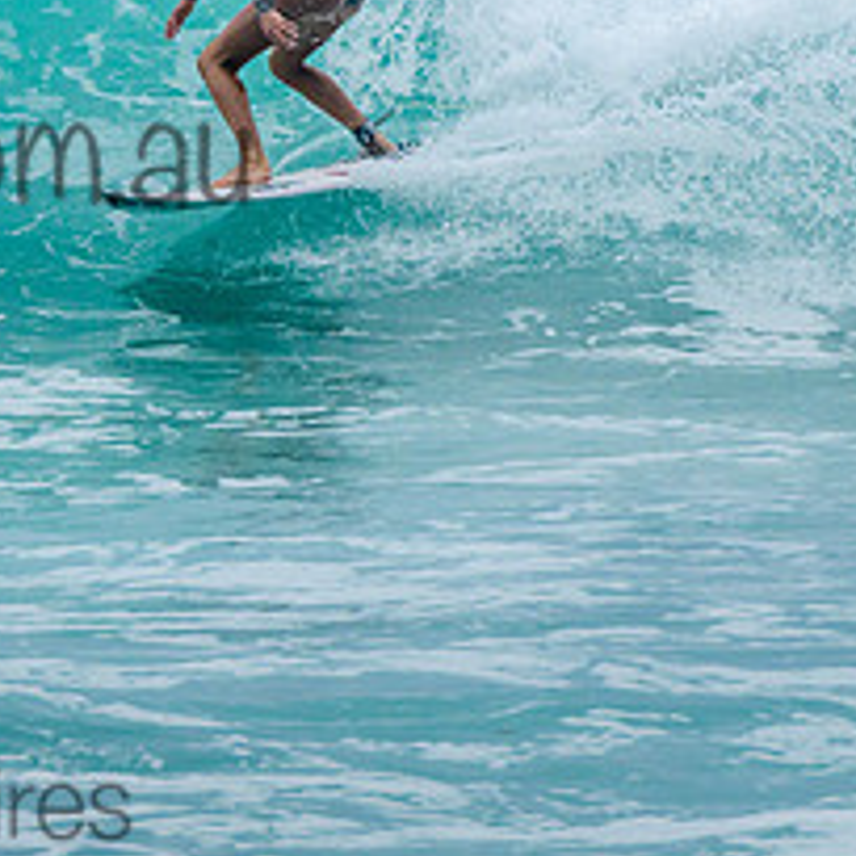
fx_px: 37237
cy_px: 95
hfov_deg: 1.3
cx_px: 59
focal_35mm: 1331
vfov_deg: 1.3
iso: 500
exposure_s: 1/2000
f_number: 9
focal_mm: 400
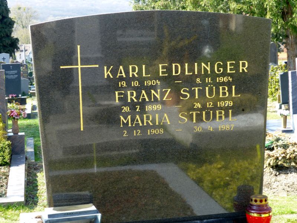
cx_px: 148
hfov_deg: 26.0
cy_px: 112
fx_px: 643
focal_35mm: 75
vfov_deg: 19.6
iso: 100
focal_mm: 13.3
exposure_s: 1/60
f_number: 5
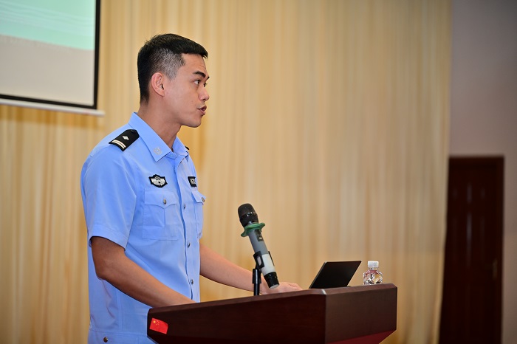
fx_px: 1507
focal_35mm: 105
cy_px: 172
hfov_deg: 19.5
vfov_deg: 13.0
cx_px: 258
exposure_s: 1/125
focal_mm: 105
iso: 500
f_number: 2.8
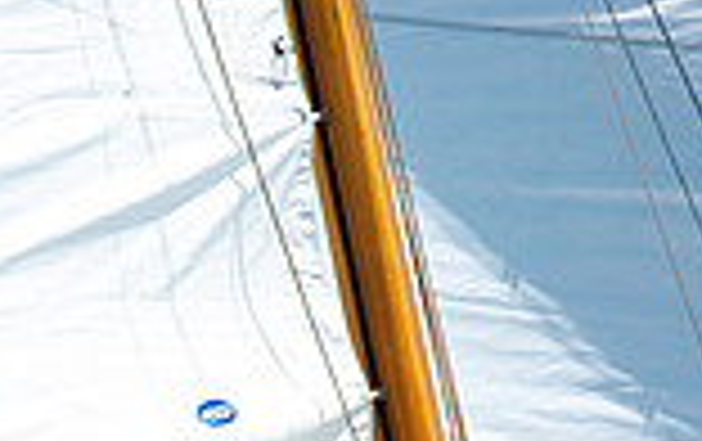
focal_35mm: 1135
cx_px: -432
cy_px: 814
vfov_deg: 1.2
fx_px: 21746
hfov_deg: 1.8
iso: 250
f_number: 5
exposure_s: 1/2000
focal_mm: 300
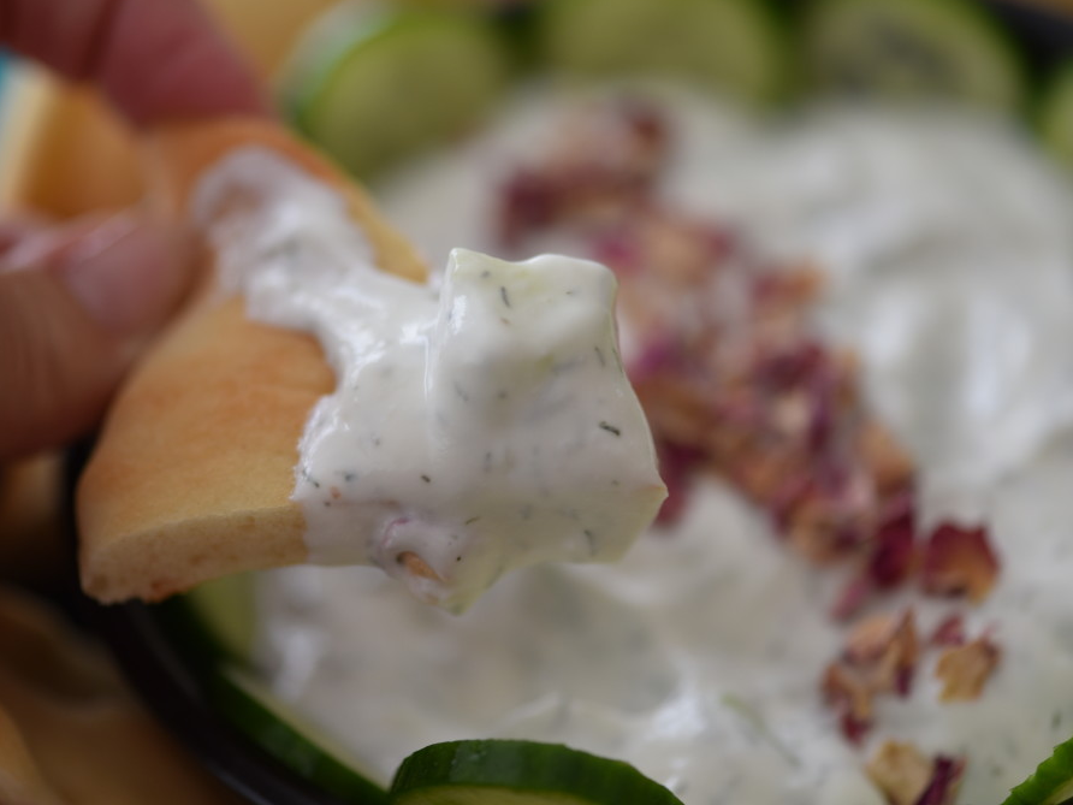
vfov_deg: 12.8
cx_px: 496
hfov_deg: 17.0
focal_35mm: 116
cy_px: 408
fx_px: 3596
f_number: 4
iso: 400
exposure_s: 1/250
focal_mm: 105
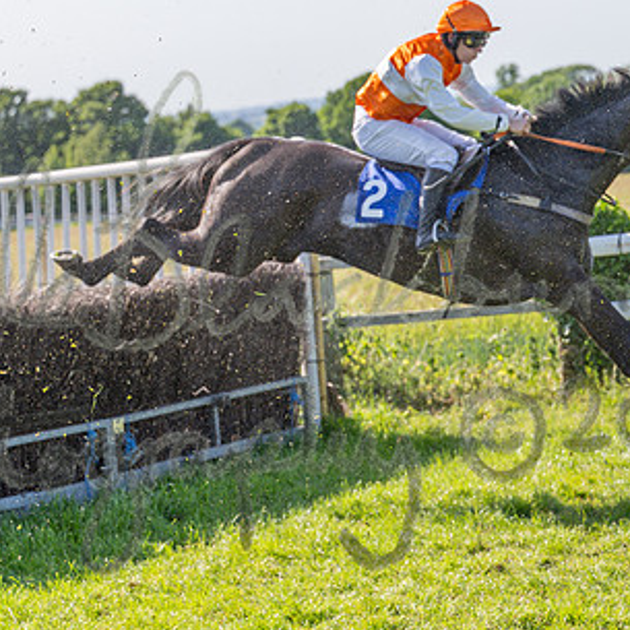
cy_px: 215
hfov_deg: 13.2
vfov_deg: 13.2
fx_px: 2718
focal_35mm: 132
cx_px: 317
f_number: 4
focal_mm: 70
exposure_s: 1/1600
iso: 200
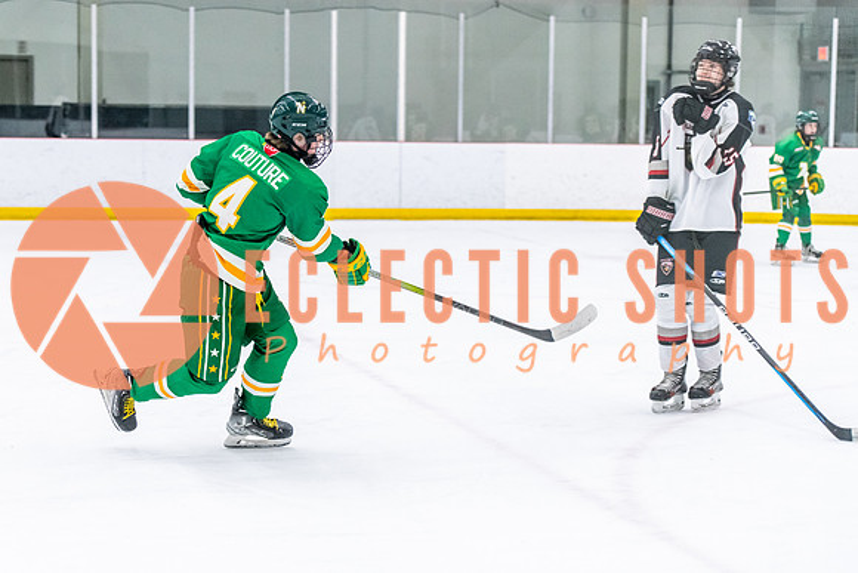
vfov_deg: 16.2
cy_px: 286
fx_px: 2014
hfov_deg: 24.0
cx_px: 340
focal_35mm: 84
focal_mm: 70
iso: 4000
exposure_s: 1/800
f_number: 2.8
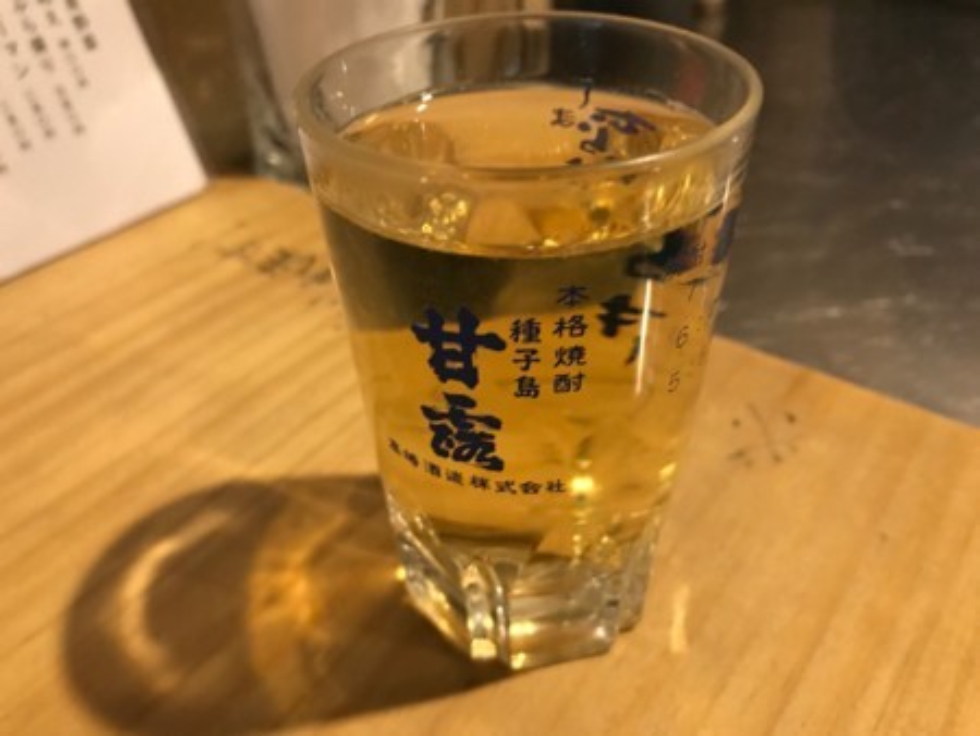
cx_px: 490
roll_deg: +3.7
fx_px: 793
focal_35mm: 28
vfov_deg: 49.8
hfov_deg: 63.4
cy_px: 368
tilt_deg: -38.3
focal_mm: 3.99
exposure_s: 1/6
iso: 100
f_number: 1.8
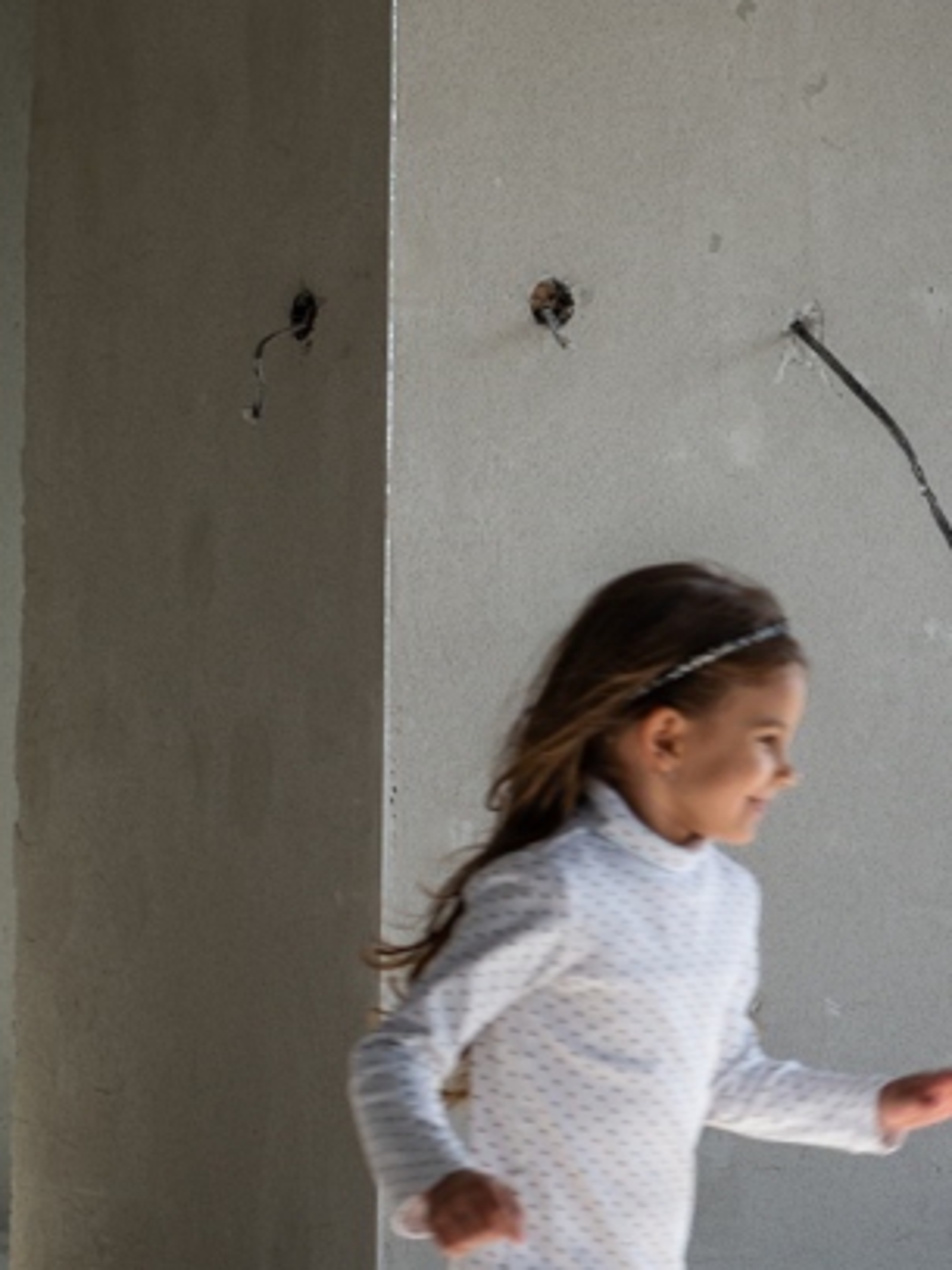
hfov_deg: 11.2
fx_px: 4549
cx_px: 1632
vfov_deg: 15.9
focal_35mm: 124
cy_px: 429
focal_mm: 35
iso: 100
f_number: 4
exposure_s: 1/250
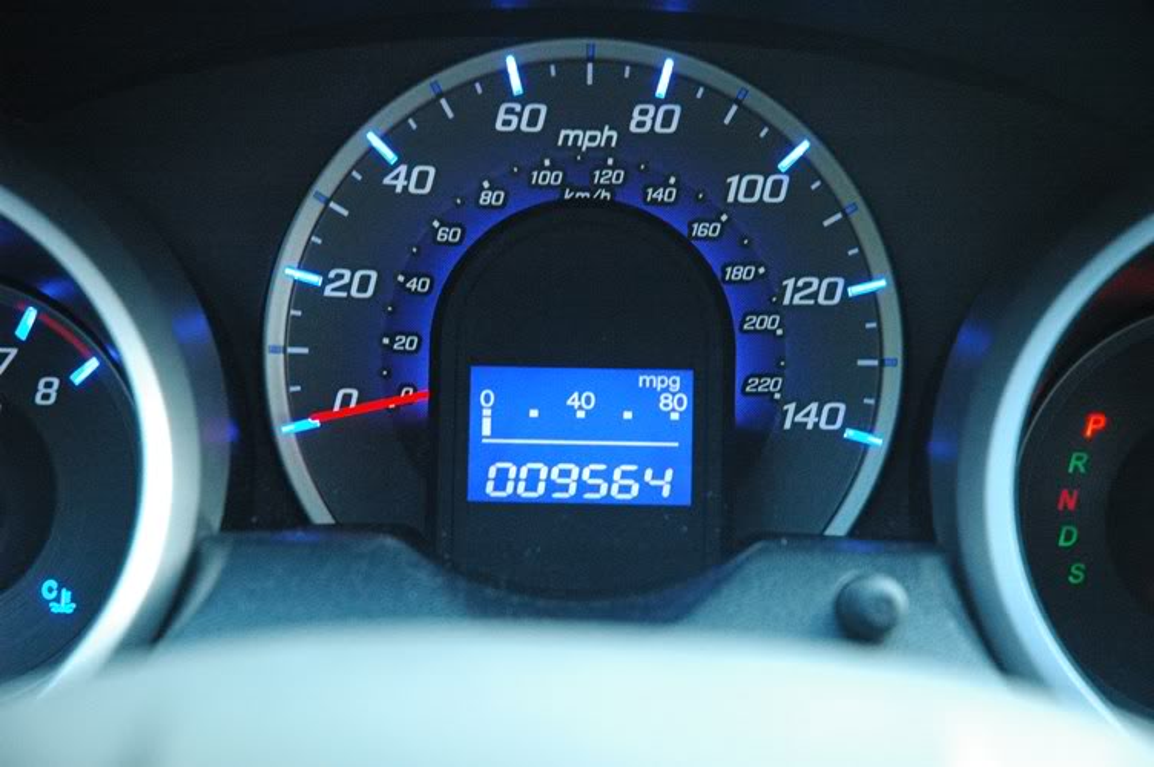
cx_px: 577
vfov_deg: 13.0
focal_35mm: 105
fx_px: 3363
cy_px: 384
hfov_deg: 19.5
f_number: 5.6
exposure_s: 1/30
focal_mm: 70
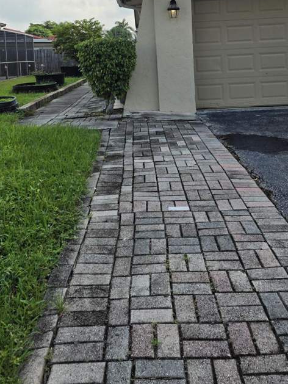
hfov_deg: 36.8
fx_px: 432
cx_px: 161
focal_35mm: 39
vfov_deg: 45.0
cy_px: 67
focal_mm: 6.3
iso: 64
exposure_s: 1/7944
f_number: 1.7
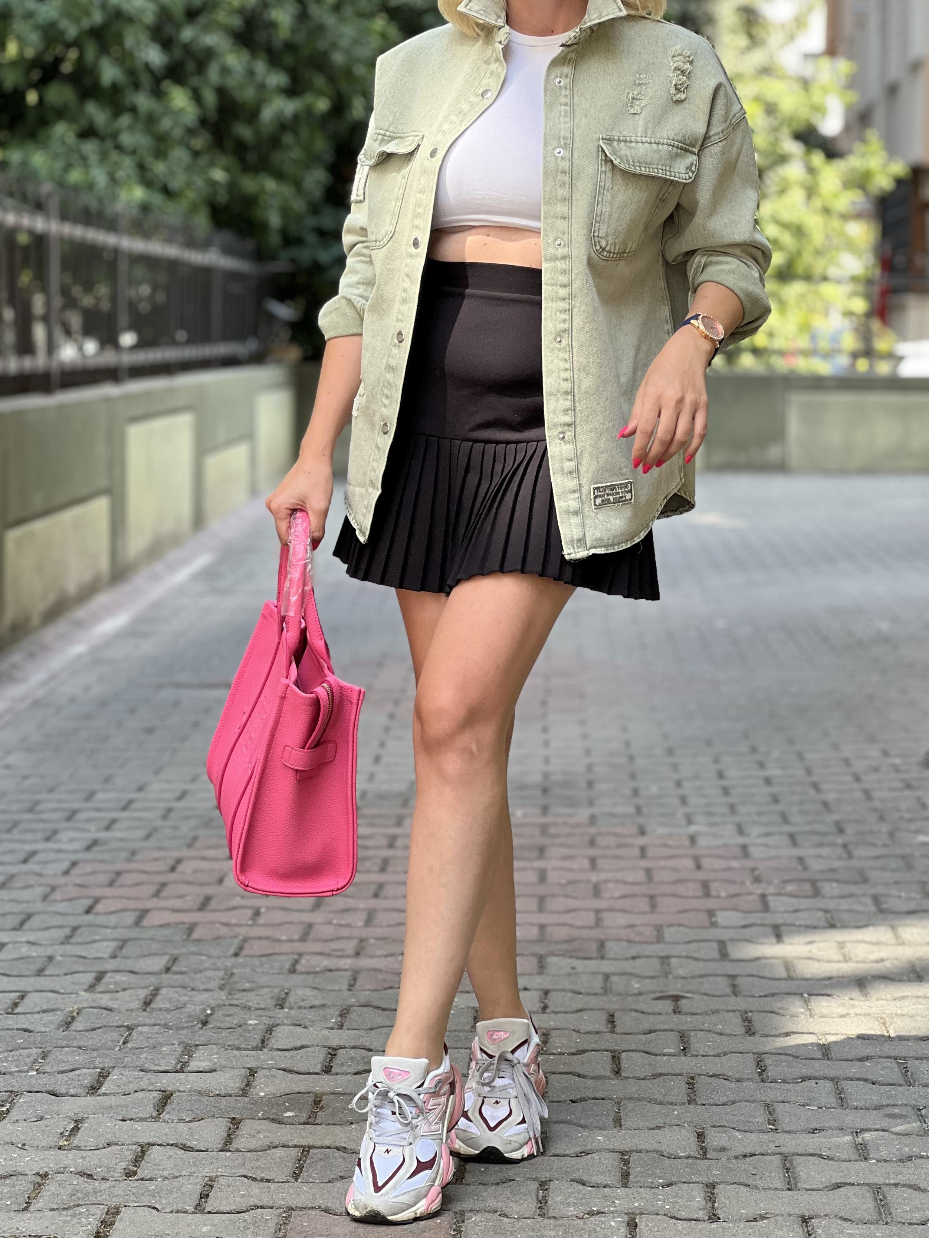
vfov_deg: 21.1
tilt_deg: -1.5
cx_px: 521
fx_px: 3327
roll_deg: -1.4
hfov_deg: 15.9
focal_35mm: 93
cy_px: 502
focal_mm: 9
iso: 40
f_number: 2.8
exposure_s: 1/121
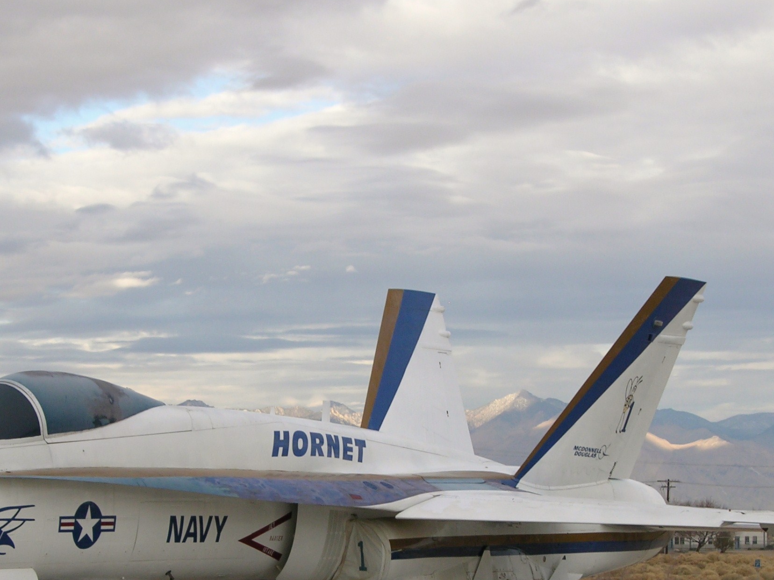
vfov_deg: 10.7
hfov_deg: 14.3
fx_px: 3086
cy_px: 457
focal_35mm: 138
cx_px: 307
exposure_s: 1/189
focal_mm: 17.8
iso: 50
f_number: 4.7
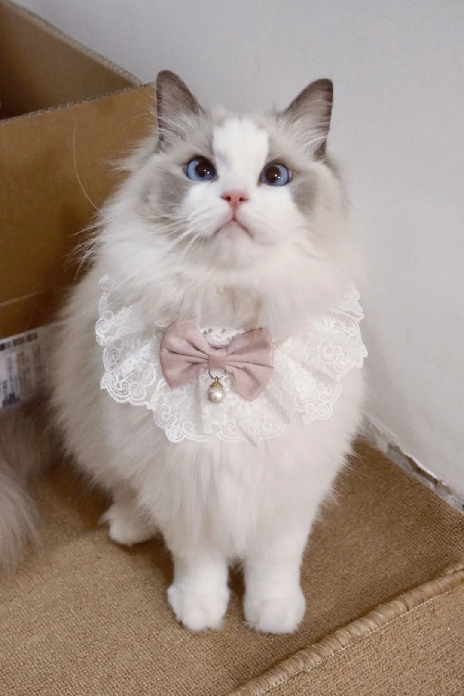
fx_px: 1121
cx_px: 232
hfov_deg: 23.4
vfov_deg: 34.5
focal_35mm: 58
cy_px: 348
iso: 8000
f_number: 4.2
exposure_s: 1/220
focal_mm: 38.5
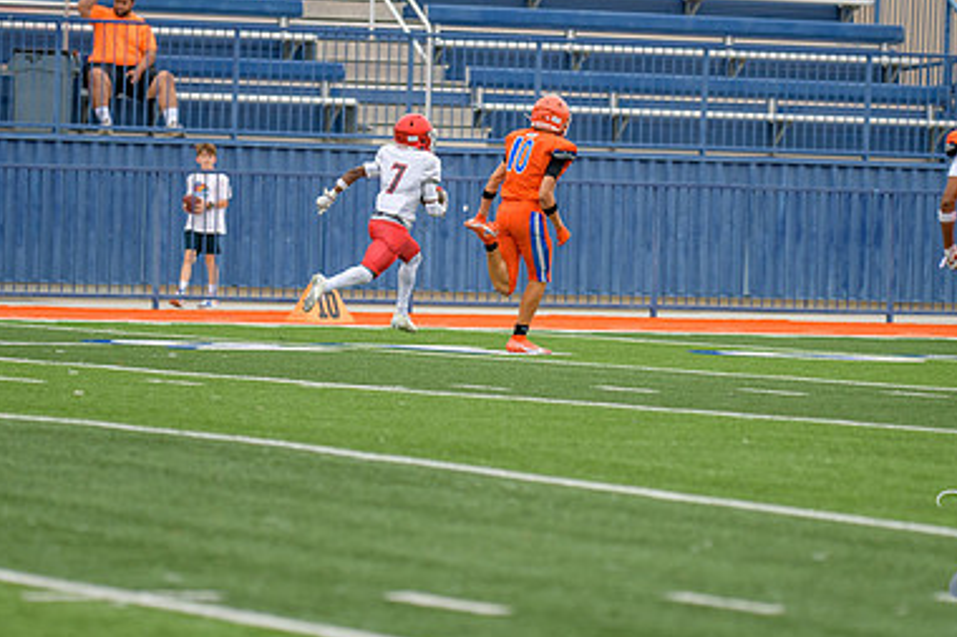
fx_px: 7307
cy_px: 188
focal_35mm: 275
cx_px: 476
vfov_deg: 5.0
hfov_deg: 7.5
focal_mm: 180
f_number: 2.8
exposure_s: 1/1000
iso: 560
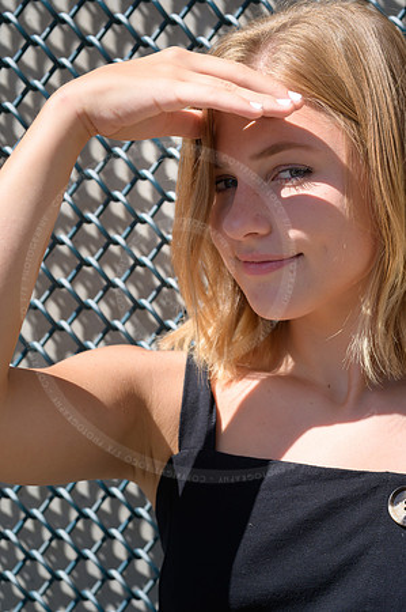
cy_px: 306
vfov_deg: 23.9
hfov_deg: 16.0
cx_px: 203
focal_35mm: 85
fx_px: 1441
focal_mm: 85
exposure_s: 1/640
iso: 160
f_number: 5
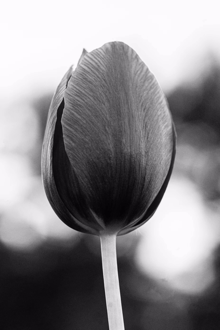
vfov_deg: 22.6
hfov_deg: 15.2
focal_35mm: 90
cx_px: 110
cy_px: 165
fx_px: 825
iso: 400
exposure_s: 1/1600
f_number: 11
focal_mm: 60
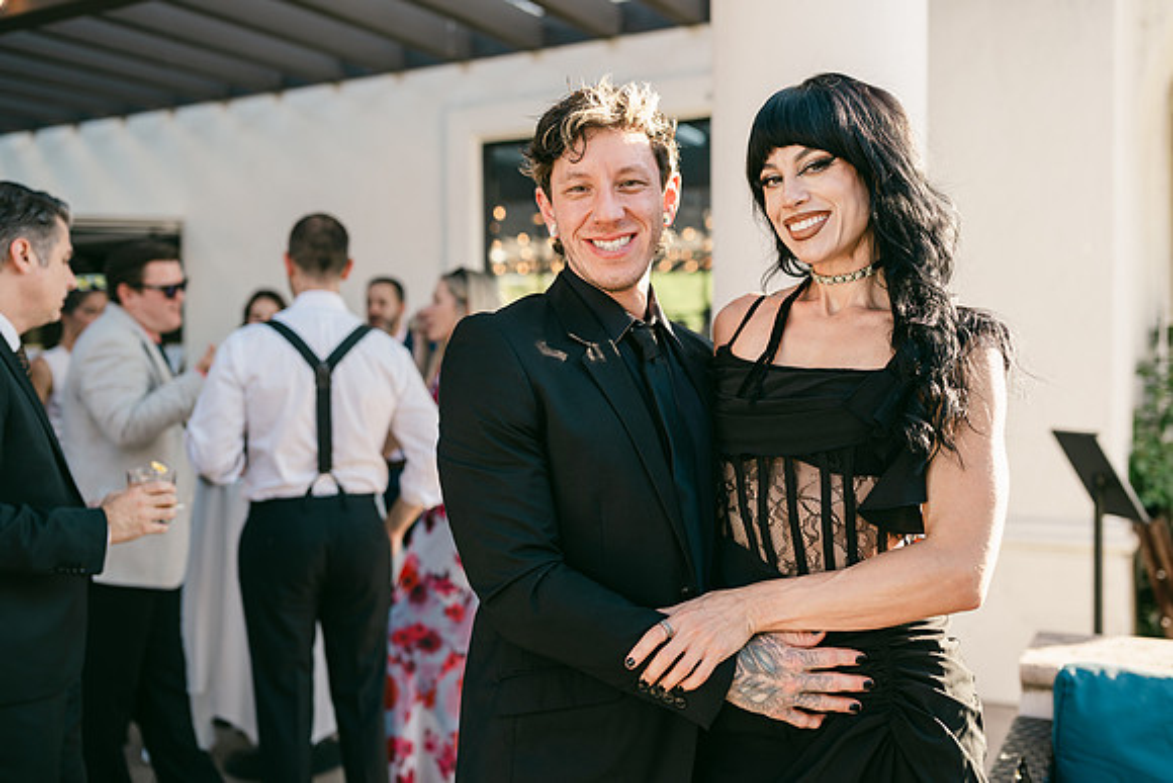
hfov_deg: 52.8
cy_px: 392
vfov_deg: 36.6
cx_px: 586
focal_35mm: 36
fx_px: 1182
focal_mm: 35
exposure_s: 1/400
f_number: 2
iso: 64
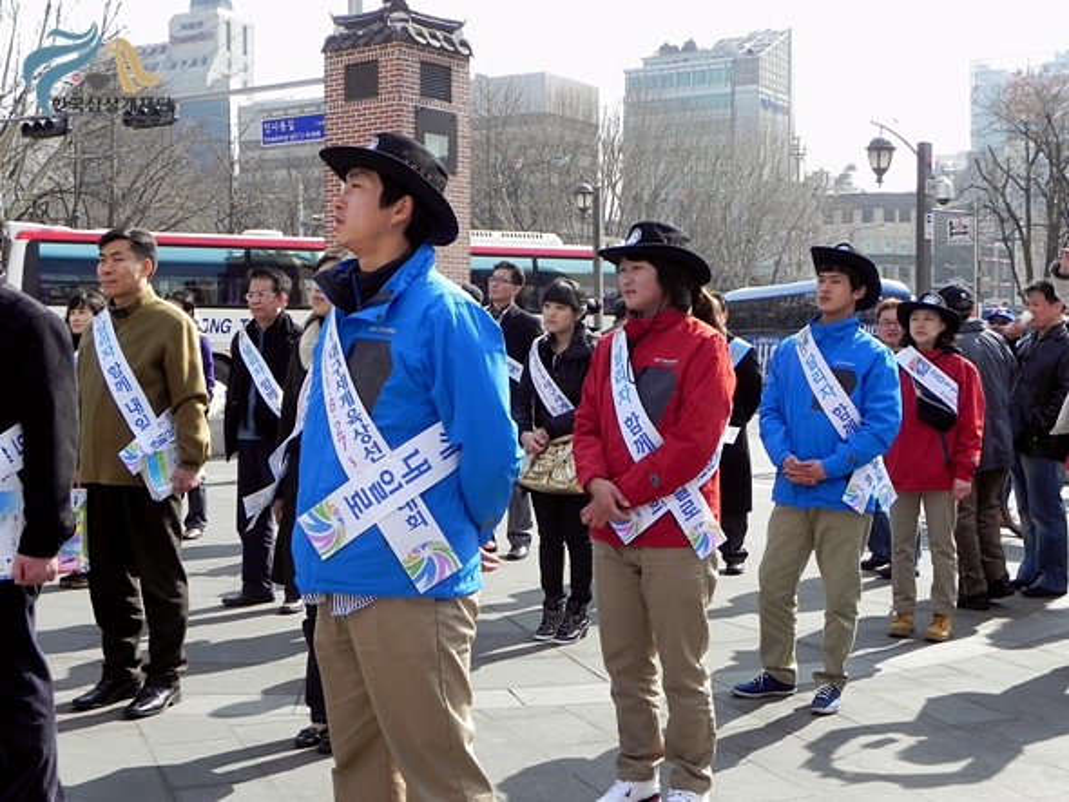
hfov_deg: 41.2
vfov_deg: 31.5
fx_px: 1421
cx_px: 534
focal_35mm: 46
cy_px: 401
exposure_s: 1/247
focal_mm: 8.2
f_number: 5
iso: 160
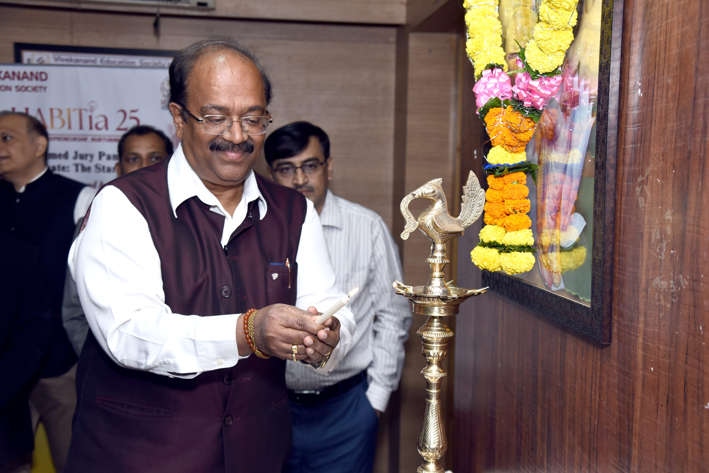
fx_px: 985
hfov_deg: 39.6
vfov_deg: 27.0
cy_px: 236
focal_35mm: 50
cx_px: 354
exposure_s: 1/160
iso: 500
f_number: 5.6
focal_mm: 50
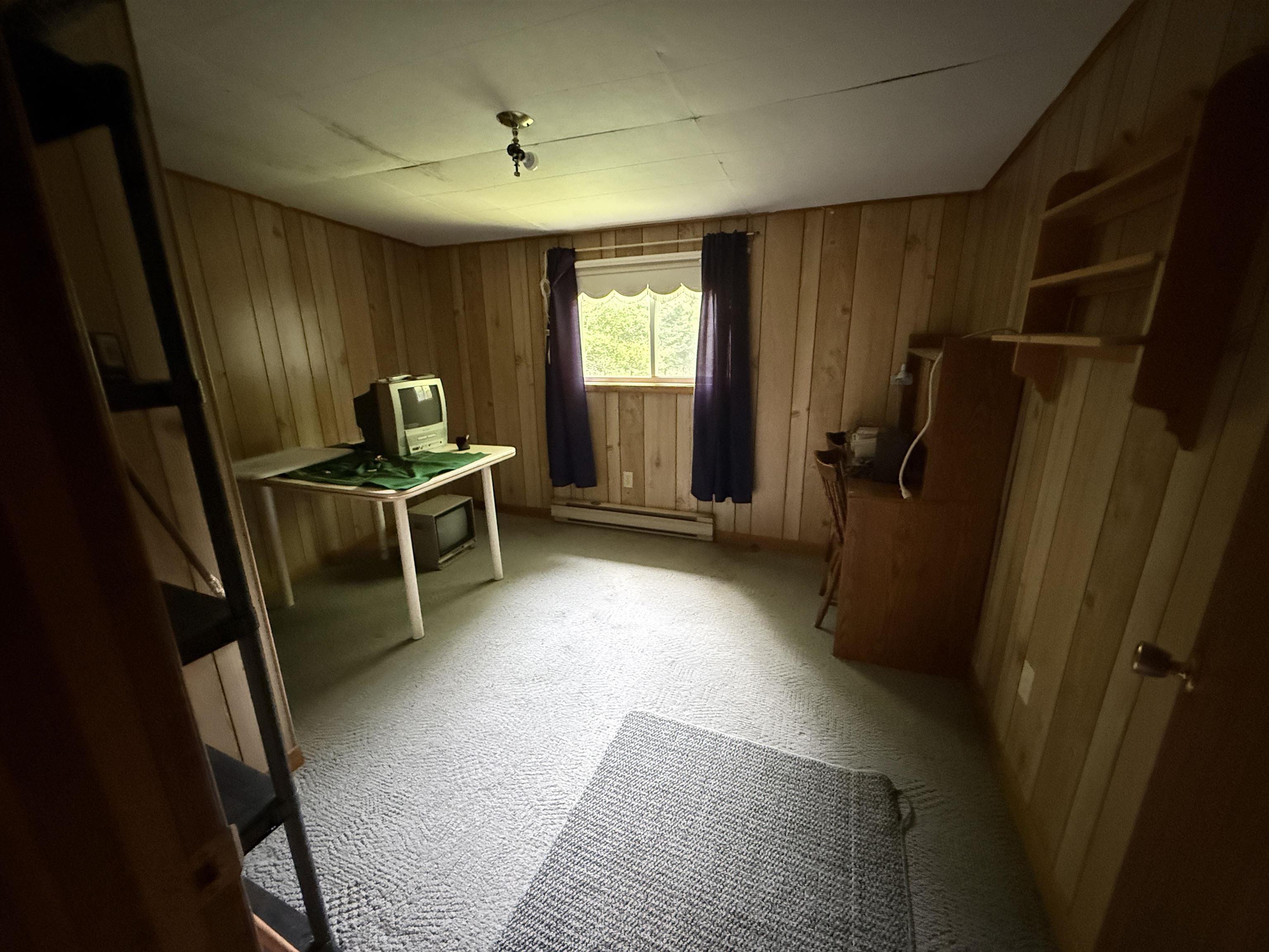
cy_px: 476
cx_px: 634
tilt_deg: -14.3
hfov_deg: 102.1
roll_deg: +0.8
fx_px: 513
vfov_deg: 85.7
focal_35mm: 14
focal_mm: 2.22
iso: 1250
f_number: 2.2
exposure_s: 1/60
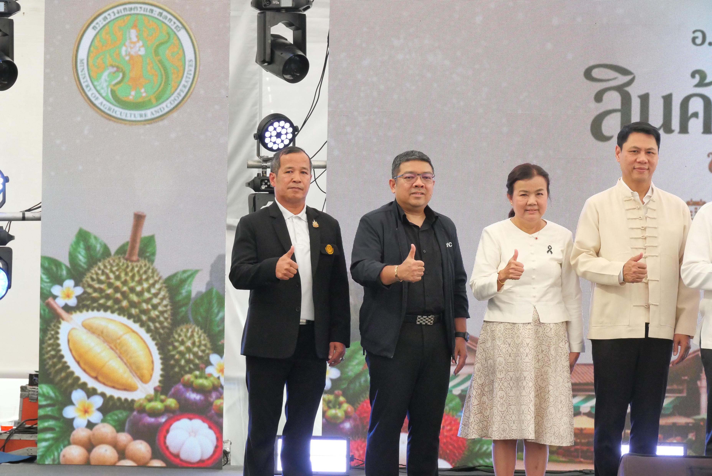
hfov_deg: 16.5
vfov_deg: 11.1
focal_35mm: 124
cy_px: 238
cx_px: 356
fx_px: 2454
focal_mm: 60
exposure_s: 1/500
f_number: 8
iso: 3200
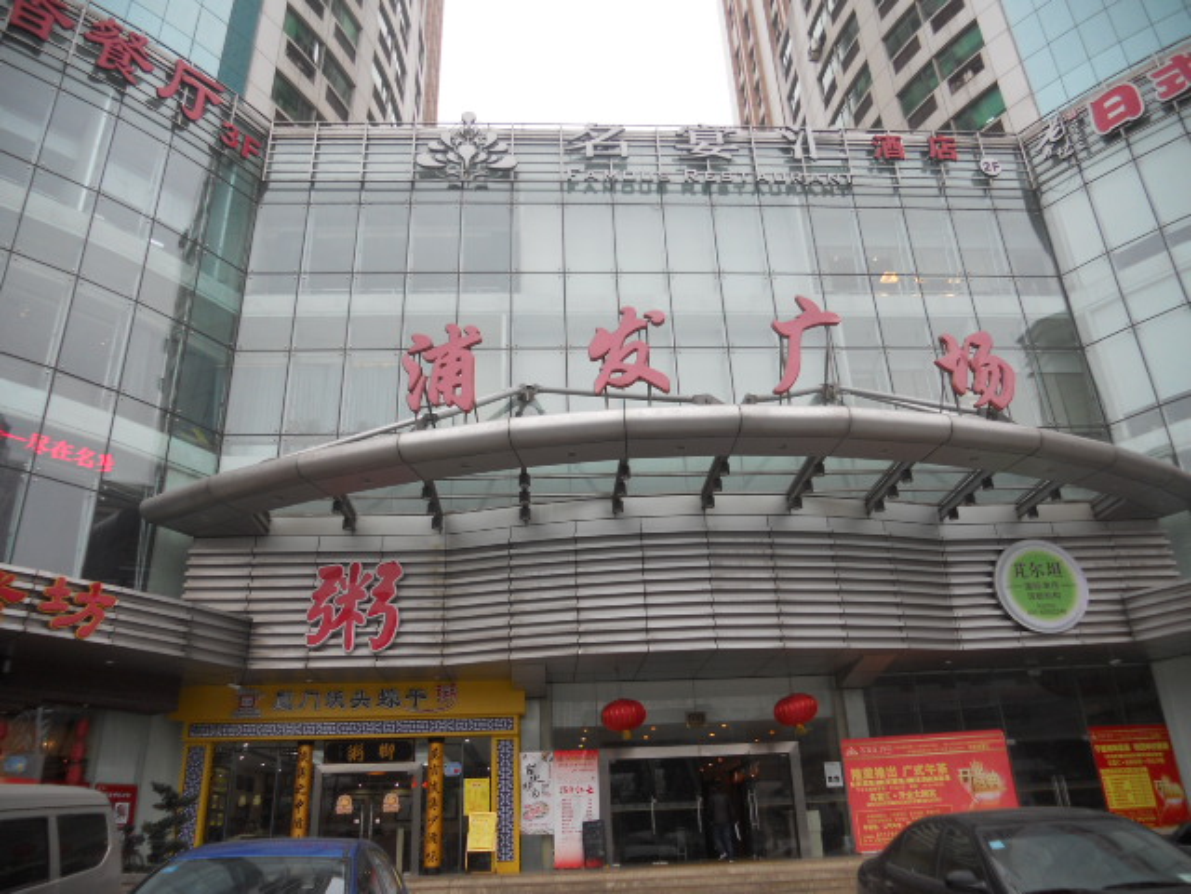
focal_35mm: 27
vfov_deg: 51.4
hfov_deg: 65.3
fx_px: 929
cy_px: 447
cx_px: 596
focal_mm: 4.9
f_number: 3.2
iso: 80
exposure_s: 1/80
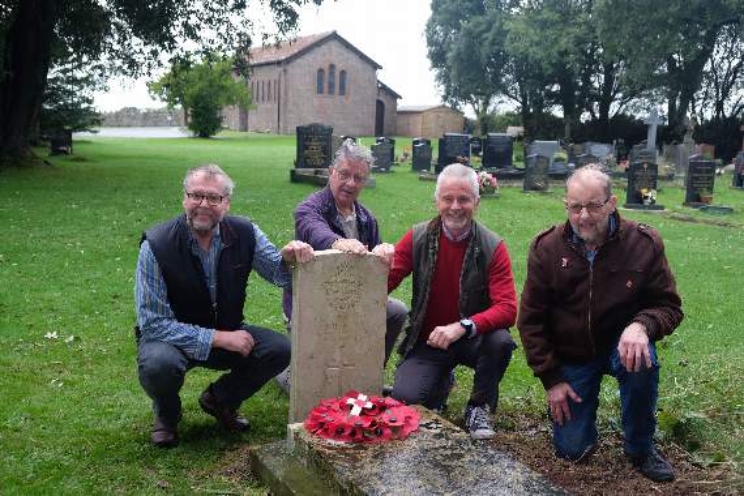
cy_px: 248
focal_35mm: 40
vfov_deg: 33.4
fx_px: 827
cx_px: 372
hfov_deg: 48.5
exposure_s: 1/125
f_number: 4.5
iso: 400
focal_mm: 26.5
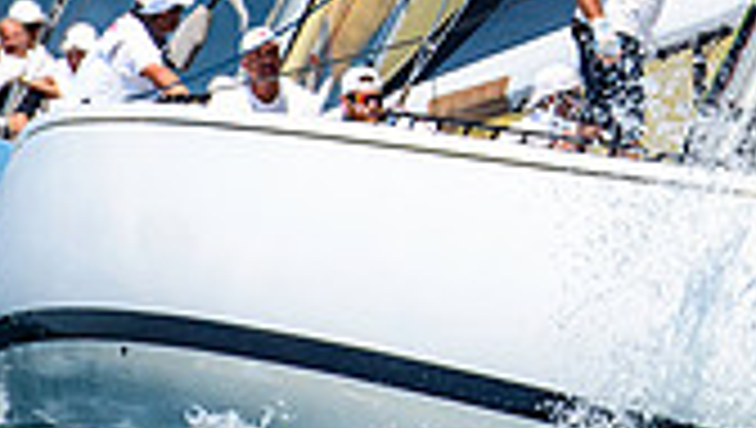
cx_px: 882
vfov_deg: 0.6
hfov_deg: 1.0
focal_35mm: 2189
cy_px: -336
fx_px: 43937
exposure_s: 1/3200
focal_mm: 400
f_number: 5
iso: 400
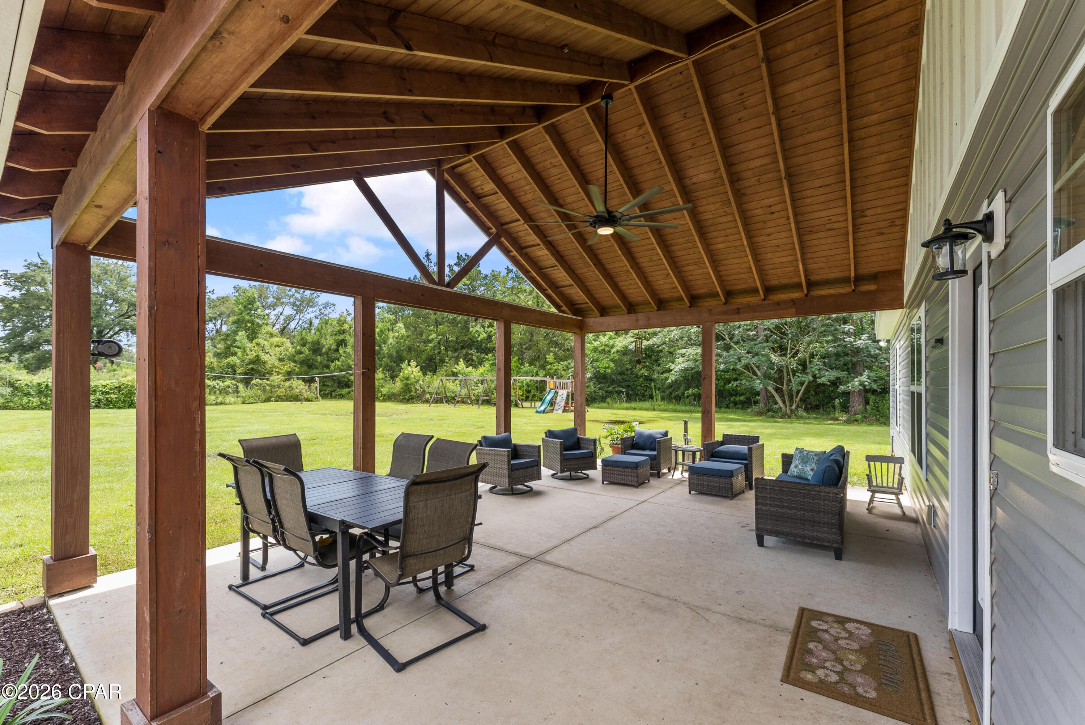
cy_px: 362
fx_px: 422
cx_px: 542
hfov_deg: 104.2
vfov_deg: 81.3
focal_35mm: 14
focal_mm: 14
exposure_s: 1/160
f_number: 7.1
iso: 320
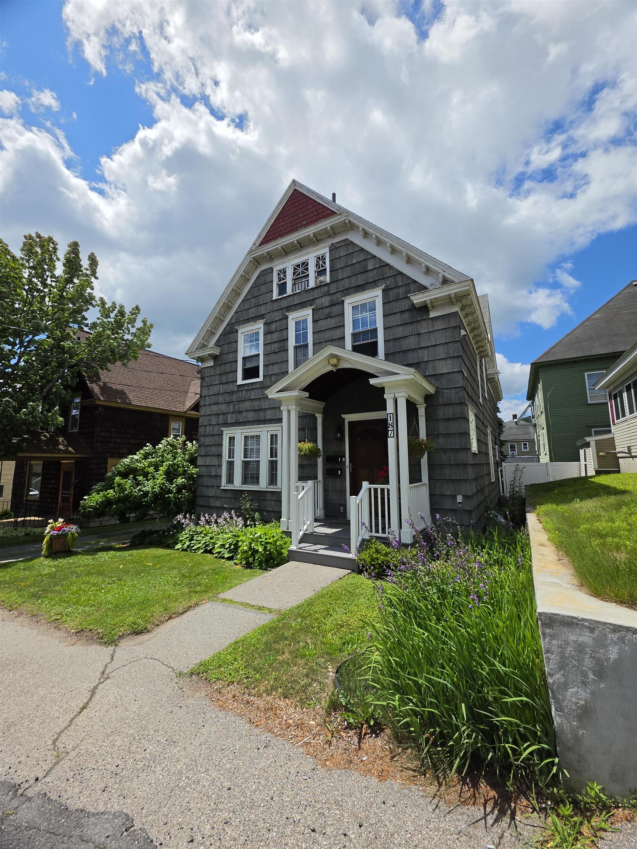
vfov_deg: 106.2
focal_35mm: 13
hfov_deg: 89.9
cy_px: 424
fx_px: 319
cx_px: 318
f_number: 1.9
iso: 32
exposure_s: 1/4215
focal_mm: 2.2
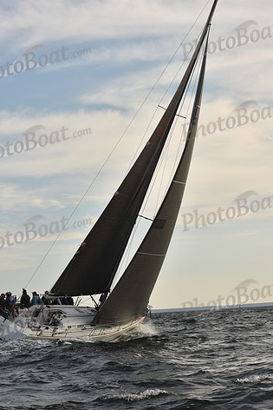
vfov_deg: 23.6
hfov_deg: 15.9
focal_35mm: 86
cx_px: 136
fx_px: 977
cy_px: 176
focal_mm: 70
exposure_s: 1/320
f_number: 7.1
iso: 250
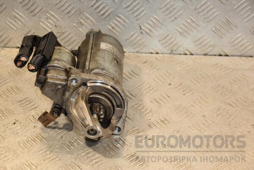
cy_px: 85
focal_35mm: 93
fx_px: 656
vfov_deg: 14.7
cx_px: 127
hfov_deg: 21.9
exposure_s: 1/160
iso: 800
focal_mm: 62
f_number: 5.3
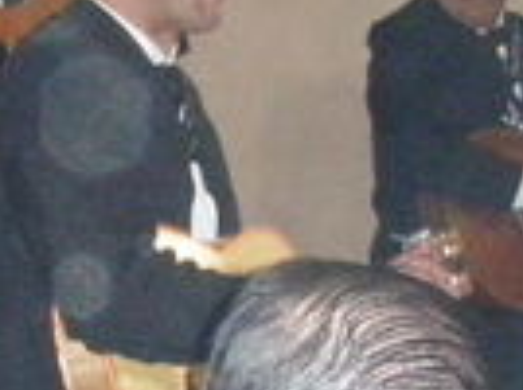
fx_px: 2745
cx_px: -195
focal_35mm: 182
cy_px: 203
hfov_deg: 10.6
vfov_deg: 8.1
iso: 800
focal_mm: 6.7
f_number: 3.5
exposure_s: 1/30
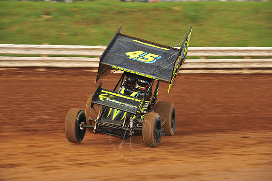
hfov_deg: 14.2
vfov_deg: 9.5
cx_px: 136
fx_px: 1095
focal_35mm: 145
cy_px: 90
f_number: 8
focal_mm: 145
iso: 800
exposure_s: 1/320
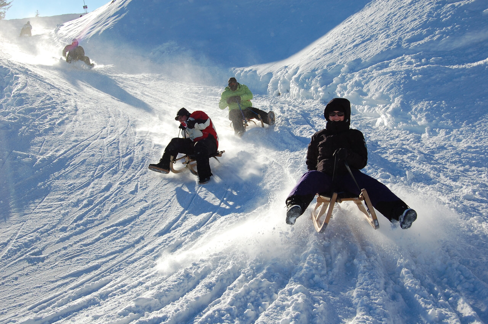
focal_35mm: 46
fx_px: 630
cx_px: 244
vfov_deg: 28.9
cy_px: 162
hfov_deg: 42.4
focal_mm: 31
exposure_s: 1/400
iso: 200
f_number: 11
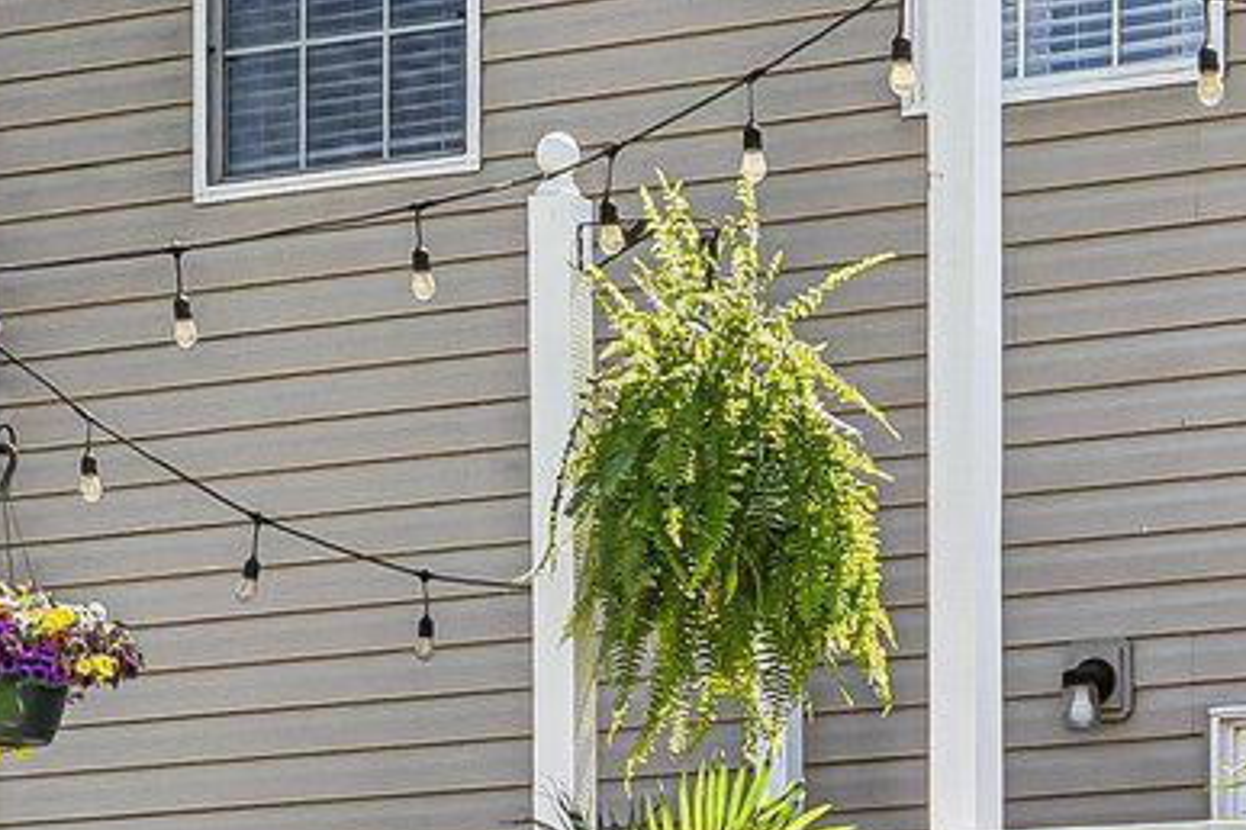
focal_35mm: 164
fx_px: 5676
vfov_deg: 8.3
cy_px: 803
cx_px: 1156
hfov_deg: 12.4
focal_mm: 31
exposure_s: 1/1000
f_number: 8
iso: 400
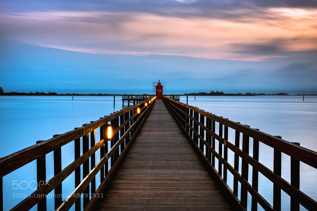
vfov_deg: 27.0
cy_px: 106
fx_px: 440
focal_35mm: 50
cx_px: 158
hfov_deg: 39.6
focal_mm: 50
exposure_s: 6
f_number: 22
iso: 31
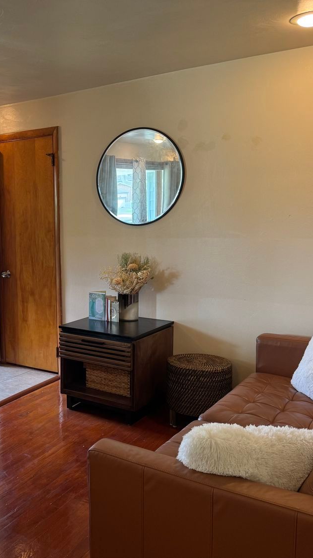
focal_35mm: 35
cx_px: 34
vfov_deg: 56.6
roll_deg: +1.5
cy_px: 279
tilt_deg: -7.5
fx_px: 517
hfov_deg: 32.1
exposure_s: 1/60
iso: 125
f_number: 1.78
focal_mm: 6.76
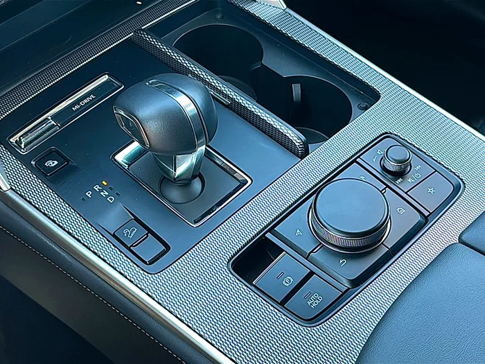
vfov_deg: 32.2
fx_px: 630
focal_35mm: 45
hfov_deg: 42.1
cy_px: 182
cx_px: 242
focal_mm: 6.86
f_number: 1.78
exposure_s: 1/70
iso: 50
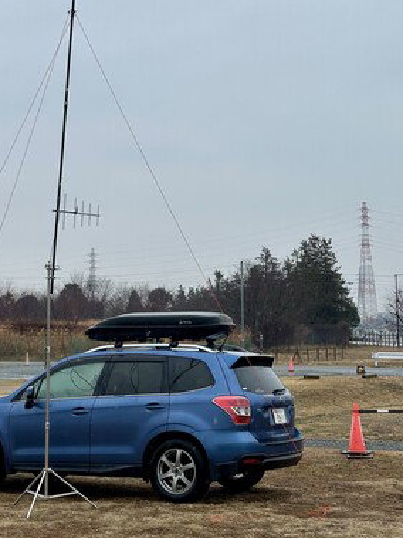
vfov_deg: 25.5
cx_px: 152
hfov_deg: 19.3
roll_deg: -0.4
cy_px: 169
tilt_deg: +7.7
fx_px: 1180
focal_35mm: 76
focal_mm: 6.86
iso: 64
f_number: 1.78
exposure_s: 1/944
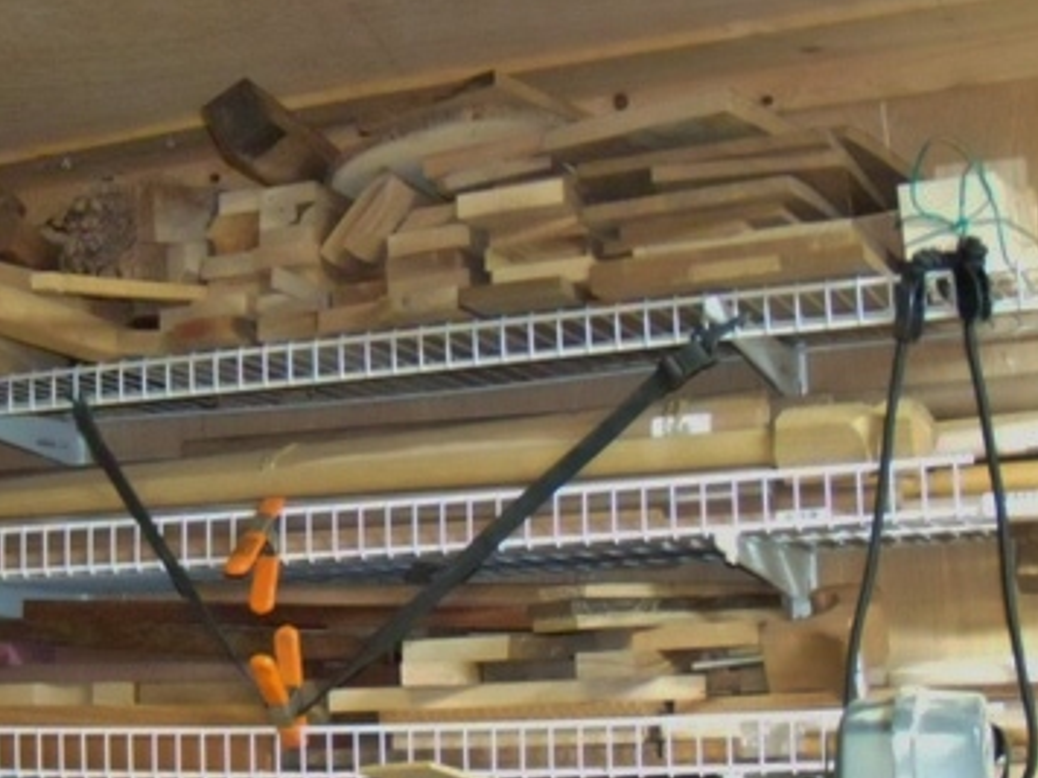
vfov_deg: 24.3
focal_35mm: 60
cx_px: 350
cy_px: 520
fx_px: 1799
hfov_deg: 31.9
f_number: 3.6
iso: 800
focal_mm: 6.4
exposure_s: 1/6
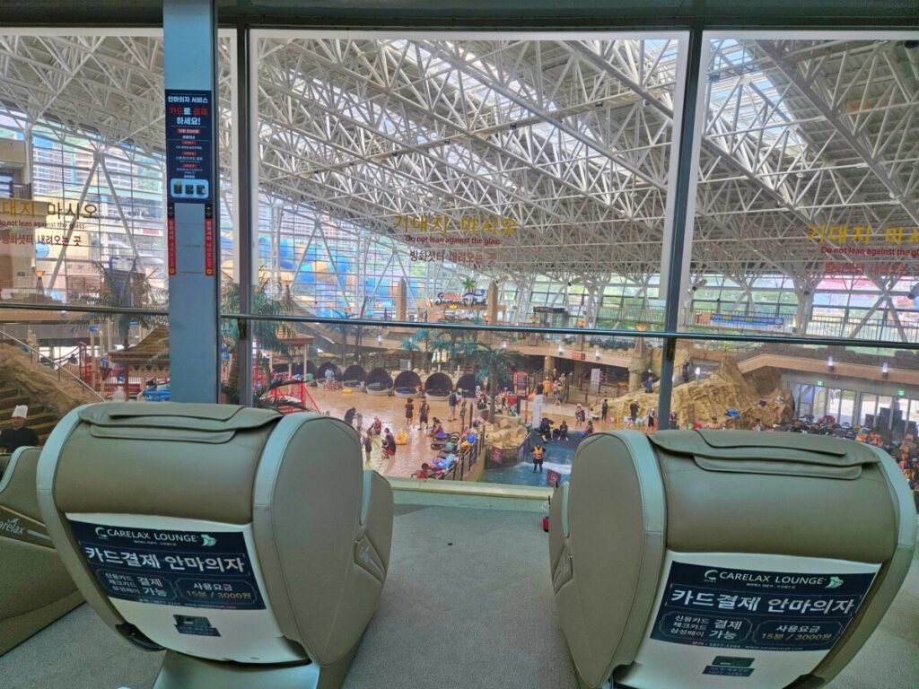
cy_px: 344
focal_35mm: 23
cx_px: 460
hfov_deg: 73.9
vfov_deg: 58.9
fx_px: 611
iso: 64
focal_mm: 5.4
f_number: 1.8
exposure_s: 1/207
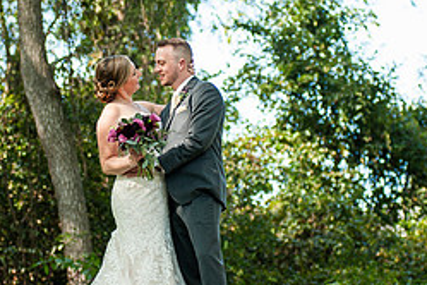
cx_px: 153
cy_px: 120
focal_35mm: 186
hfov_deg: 11.0
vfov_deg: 7.4
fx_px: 2206
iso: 160
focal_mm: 80
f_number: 3.2
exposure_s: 1/320
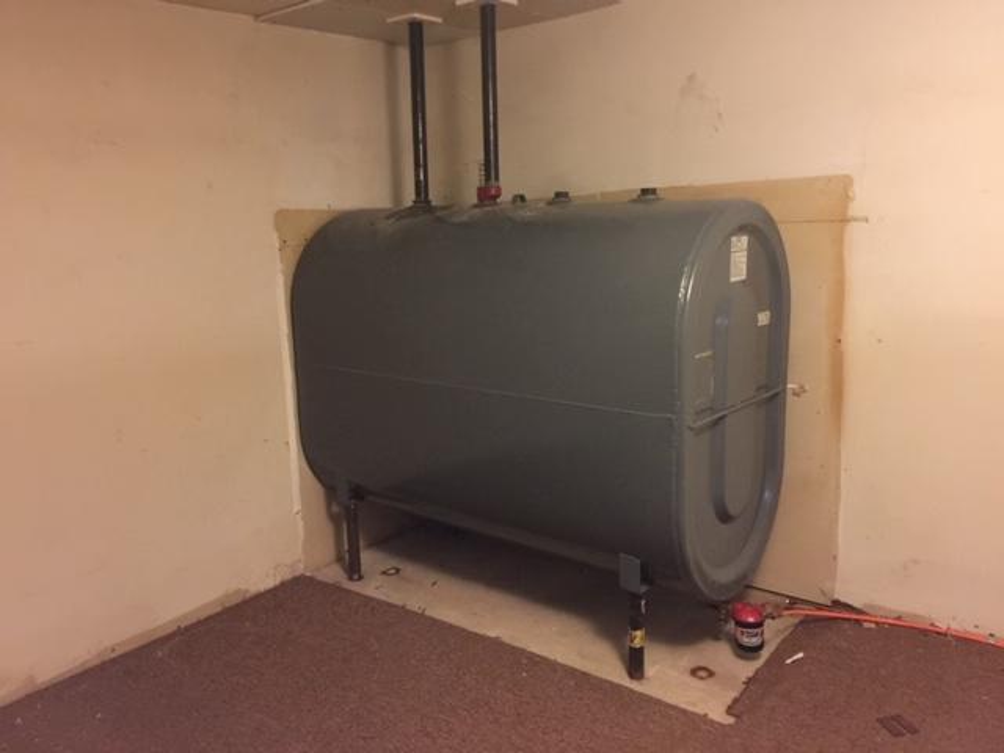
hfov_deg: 61.7
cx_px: 502
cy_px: 376
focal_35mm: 29
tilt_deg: -10.3
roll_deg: +1.6
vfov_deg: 48.2
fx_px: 841
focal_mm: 4.15
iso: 125
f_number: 2.2
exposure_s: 1/4
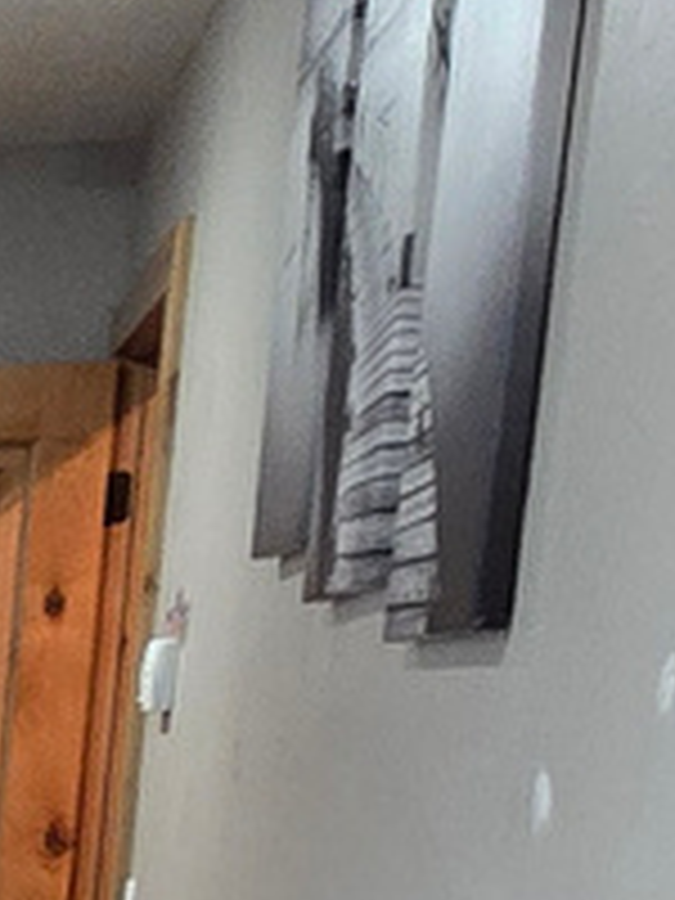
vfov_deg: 17.8
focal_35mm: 100
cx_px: -1467
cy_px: 1305
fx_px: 2600
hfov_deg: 10.1
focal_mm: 2.2
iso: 500
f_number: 2.2
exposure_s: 1/60
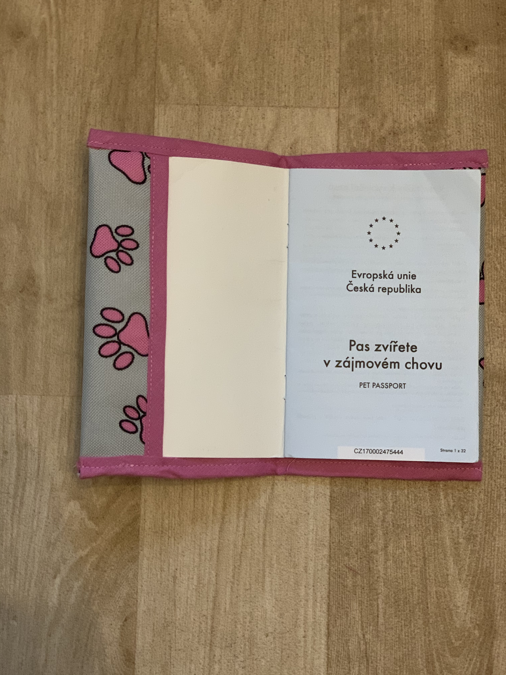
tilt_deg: -85.2
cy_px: 338
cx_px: 253
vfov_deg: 36.8
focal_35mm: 52
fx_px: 1013
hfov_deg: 28.0
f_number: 2.4
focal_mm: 6
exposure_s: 1/33
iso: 320
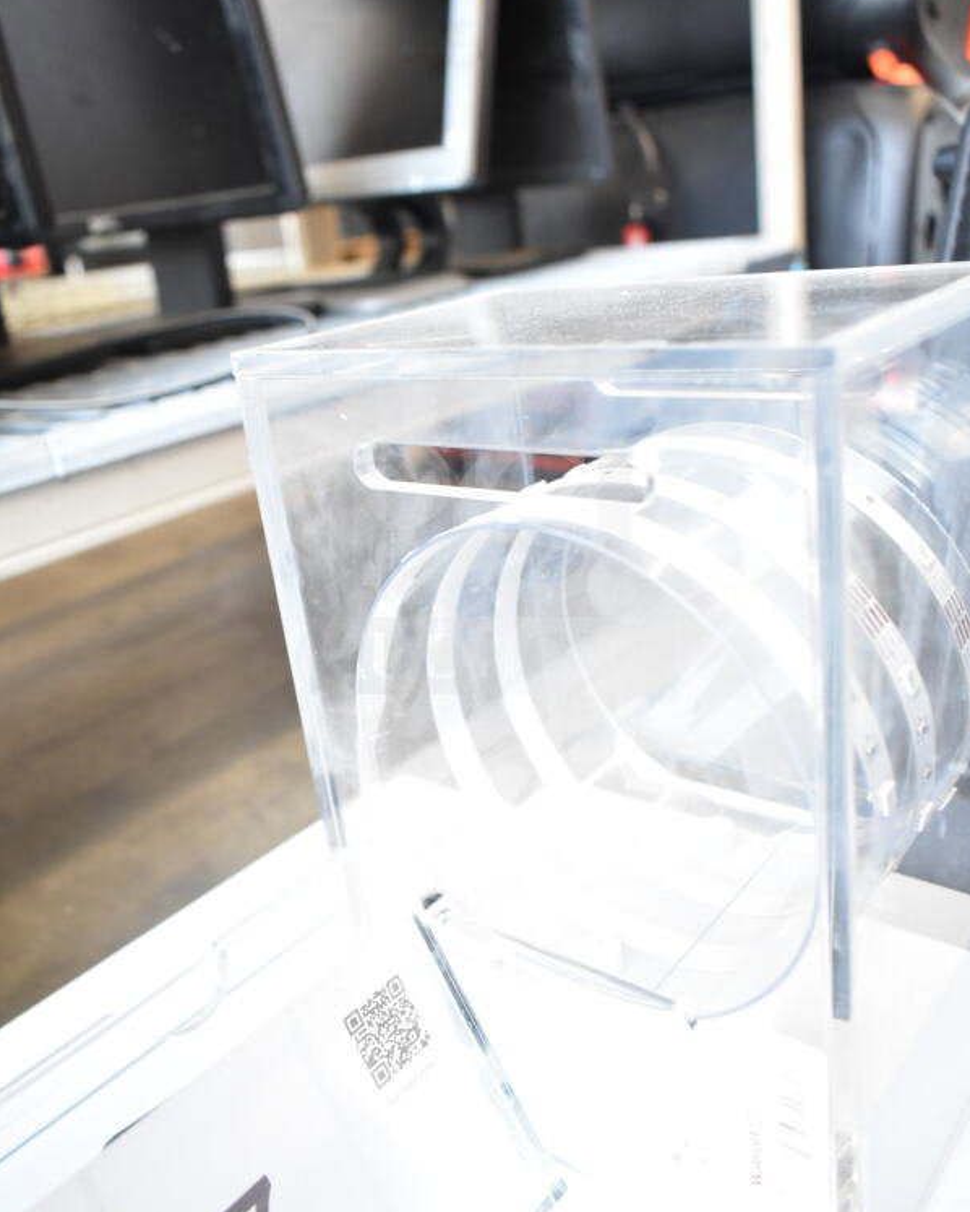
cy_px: 565
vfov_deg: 57.1
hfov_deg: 47.1
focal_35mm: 31
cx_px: 491
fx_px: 1112
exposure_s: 1/60
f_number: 4
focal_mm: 18
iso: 1600
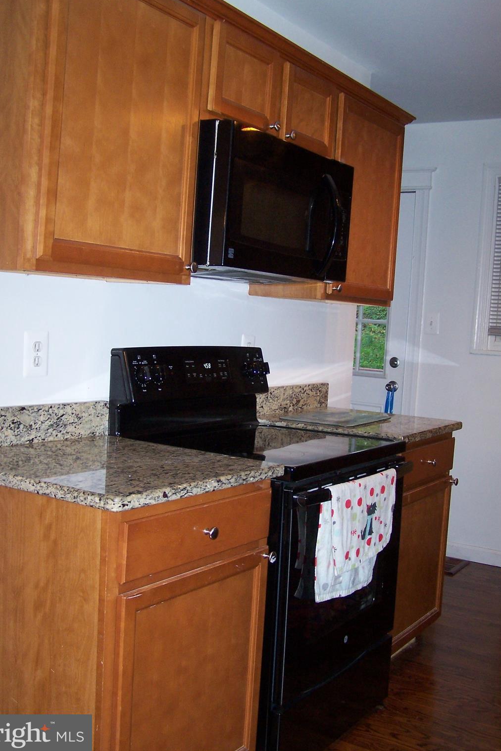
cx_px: 253
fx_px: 835
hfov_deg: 33.4
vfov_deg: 48.5
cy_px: 375
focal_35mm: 40
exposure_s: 1/60
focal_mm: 6.3
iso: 140
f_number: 2.8
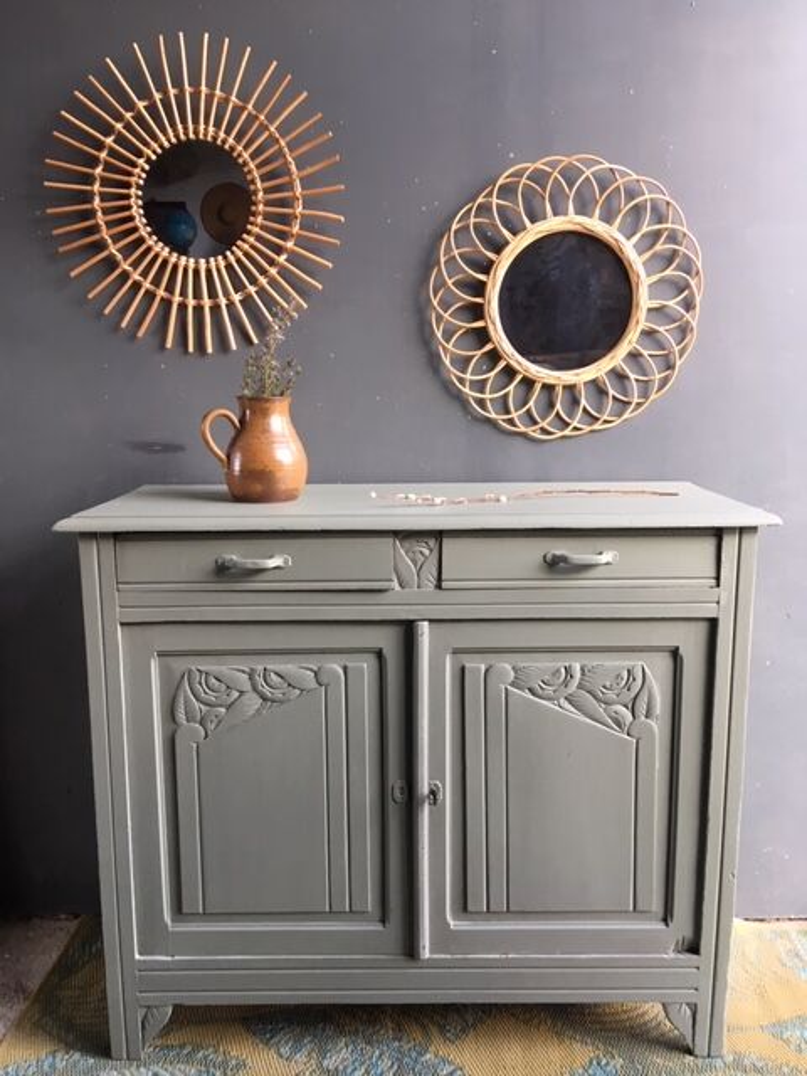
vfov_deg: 61.7
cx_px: 404
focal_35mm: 29
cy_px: 538
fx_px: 901
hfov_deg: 48.2
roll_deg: +1.0
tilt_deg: -11.3
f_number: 2.2
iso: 32
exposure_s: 1/33
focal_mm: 4.15
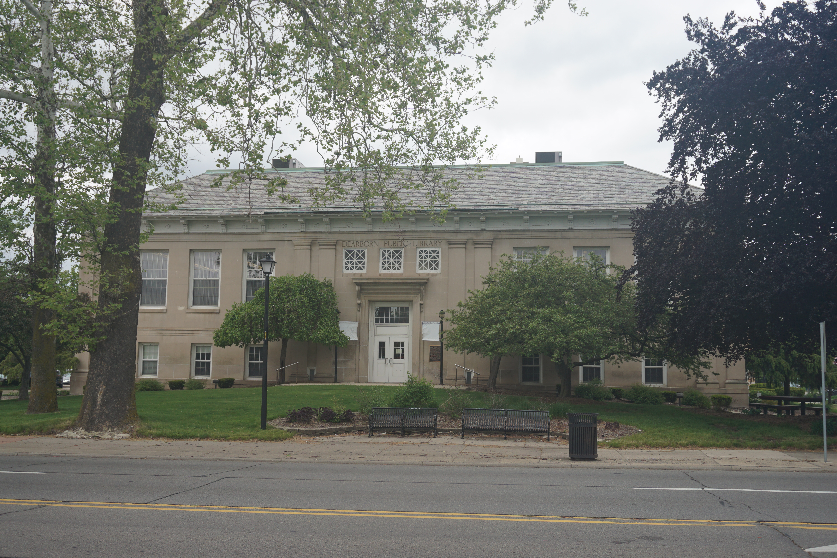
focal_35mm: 38
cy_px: 279
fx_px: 872
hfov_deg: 51.3
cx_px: 418
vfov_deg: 35.5
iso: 100
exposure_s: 1/200
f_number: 6.3
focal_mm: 25
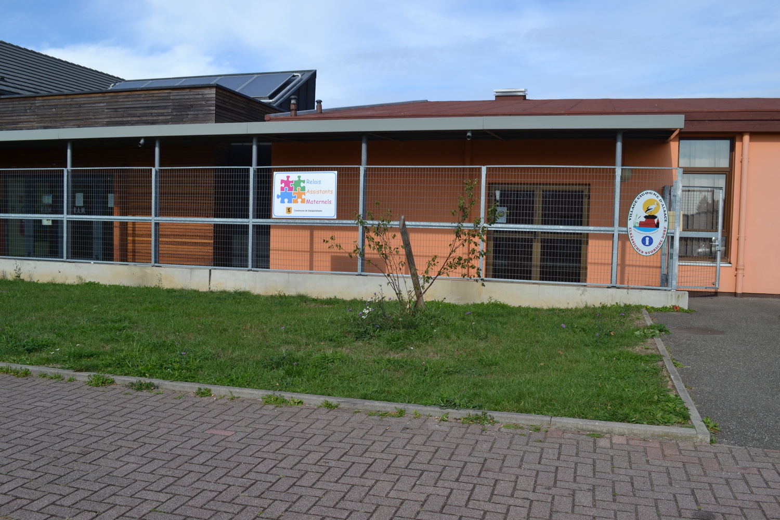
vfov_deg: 43.6
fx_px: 650
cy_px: 260
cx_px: 390
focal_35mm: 30
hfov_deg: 61.9
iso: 100
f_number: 8
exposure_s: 1/250
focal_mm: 20
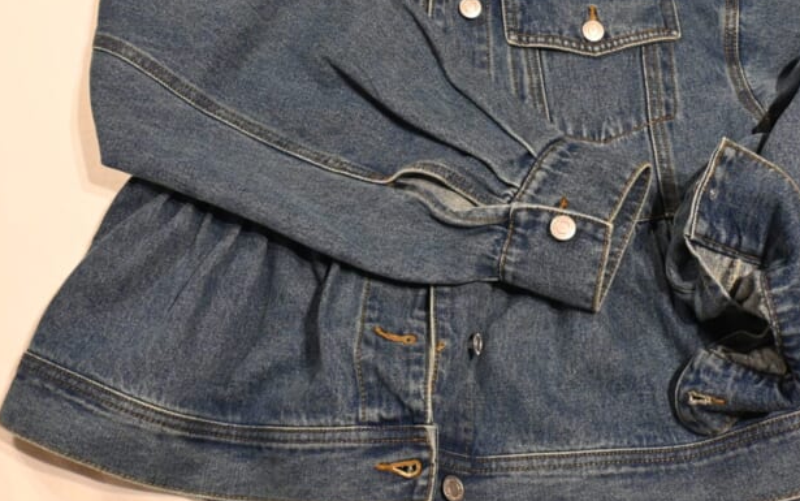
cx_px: 450
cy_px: 127
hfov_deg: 37.8
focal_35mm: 53
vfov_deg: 24.0
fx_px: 1165
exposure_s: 1/125
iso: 3200
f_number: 4
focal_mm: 21.5
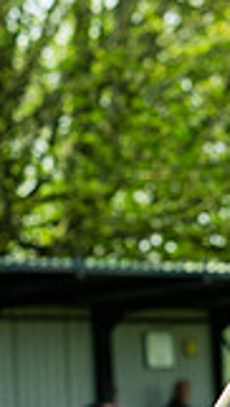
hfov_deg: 3.0
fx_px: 4375
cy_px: 542
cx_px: 437
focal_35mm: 405
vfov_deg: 5.3
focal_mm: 80
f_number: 4
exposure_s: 1/1600
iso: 400
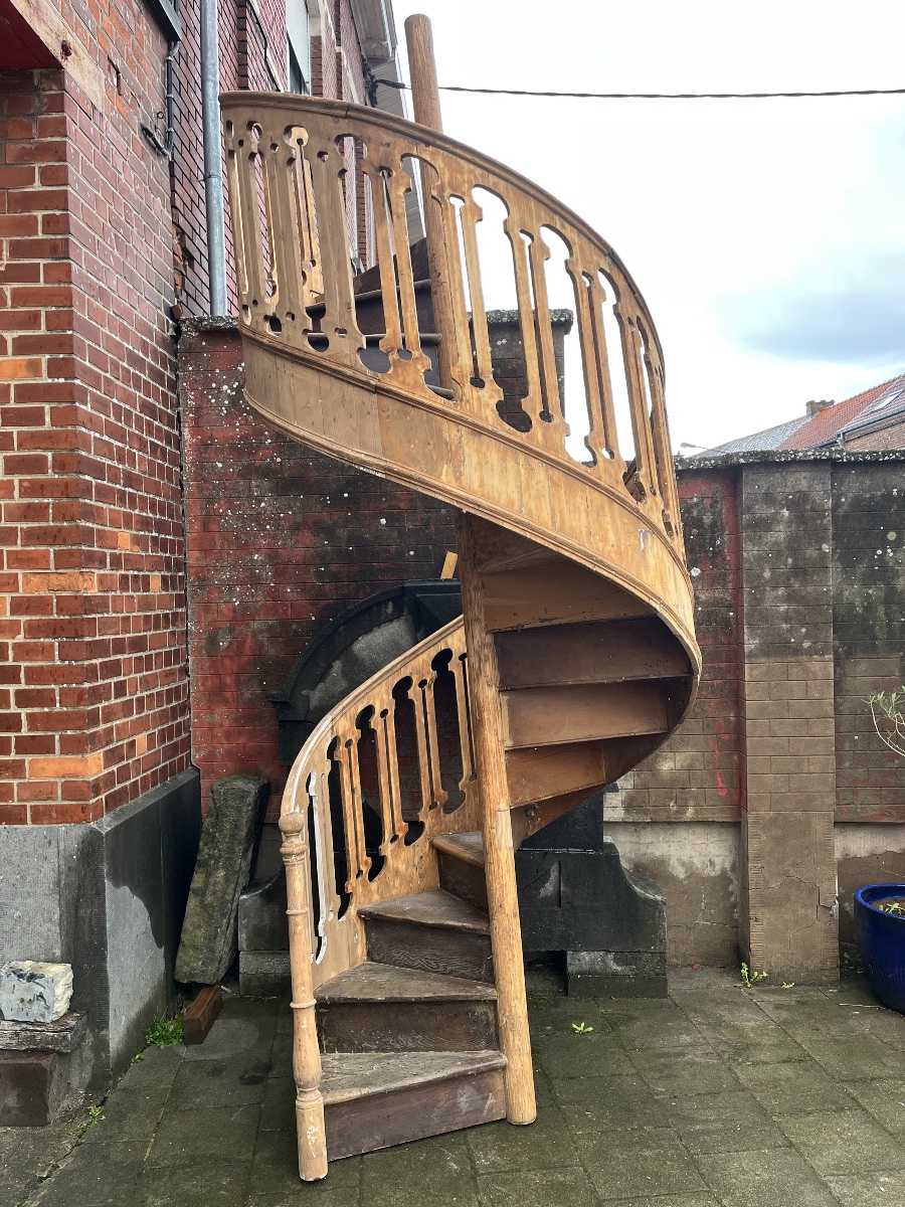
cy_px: 604
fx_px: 906
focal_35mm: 26
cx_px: 452
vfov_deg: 67.3
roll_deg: +2.7
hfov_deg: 53.1
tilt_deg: -0.5
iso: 50
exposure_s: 1/121
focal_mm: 5.1
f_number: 1.6
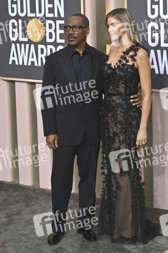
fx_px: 624
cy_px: 126
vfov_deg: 22.9
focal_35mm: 89
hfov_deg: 15.3
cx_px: 84
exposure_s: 1/200
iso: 250
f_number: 8
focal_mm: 89
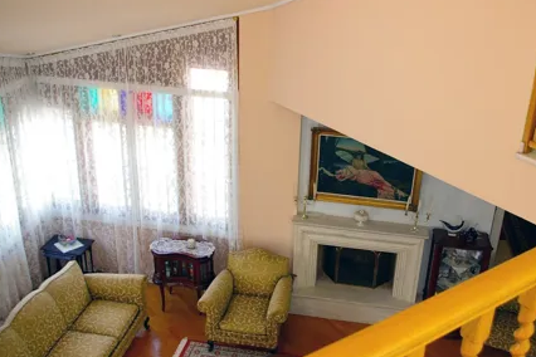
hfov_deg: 50.6
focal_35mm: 38
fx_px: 566
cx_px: 298
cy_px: 159
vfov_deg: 35.0
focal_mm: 18
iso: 200
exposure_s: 1/60
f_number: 4.5
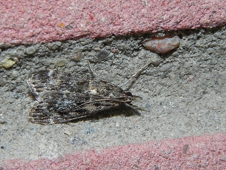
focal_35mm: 159
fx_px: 1038
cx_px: 93
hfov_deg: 12.4
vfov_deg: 9.3
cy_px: 112
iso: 200
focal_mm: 18.8
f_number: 8
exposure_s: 1/30
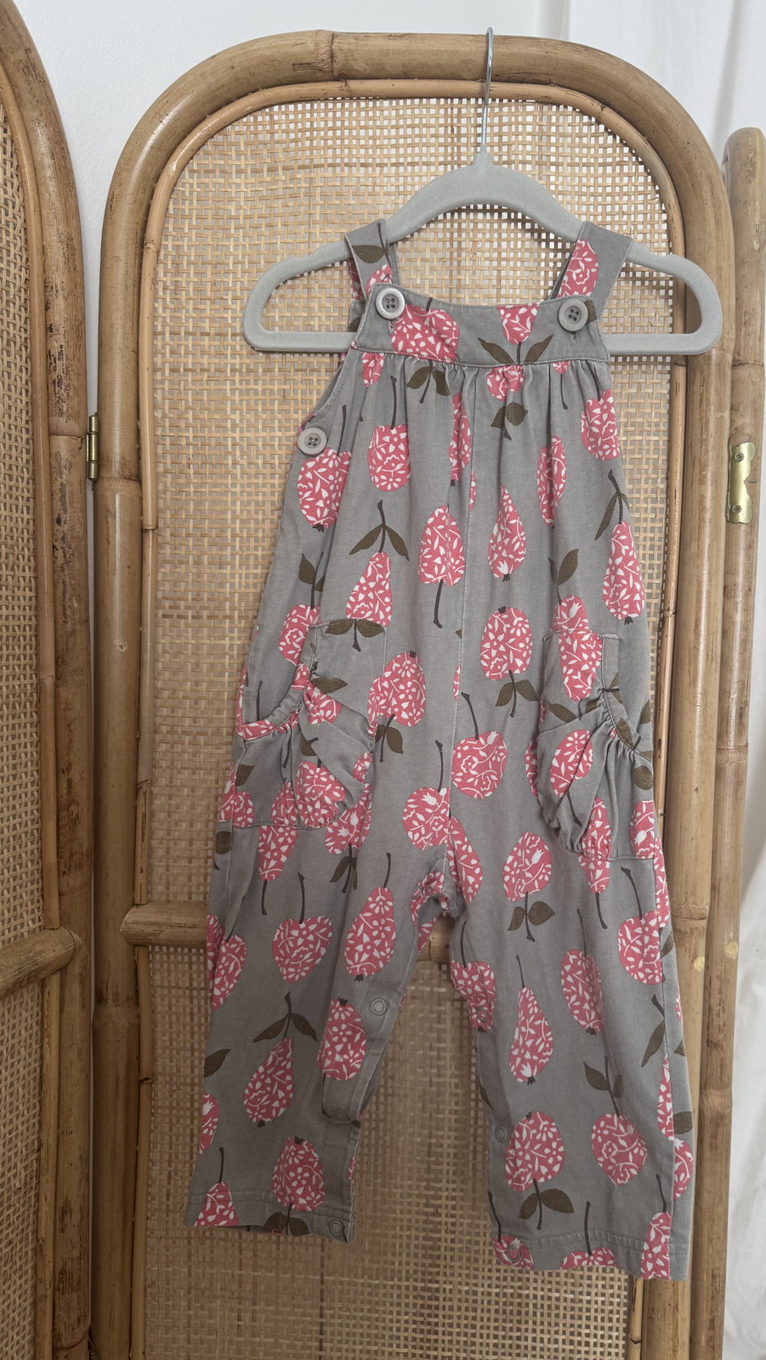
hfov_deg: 42.5
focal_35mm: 27
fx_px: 975
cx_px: 490
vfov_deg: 69.8
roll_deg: -3.5
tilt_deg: -3.7
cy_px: 668
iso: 64
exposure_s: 1/100
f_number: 1.78
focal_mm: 6.76
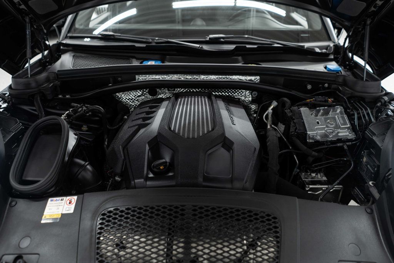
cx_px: 197
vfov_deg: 46.4
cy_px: 132
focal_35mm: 28
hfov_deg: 65.5
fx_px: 306
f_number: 3.2
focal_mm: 28
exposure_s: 1/50
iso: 500
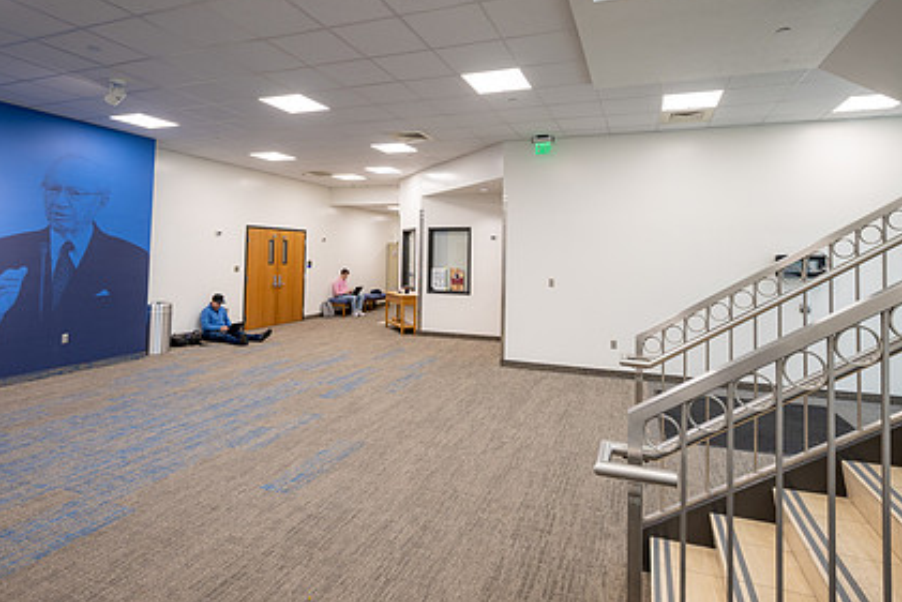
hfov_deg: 83.9
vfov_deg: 61.2
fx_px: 501
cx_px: 461
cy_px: 228
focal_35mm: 20
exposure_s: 1/8
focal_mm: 14.5
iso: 100
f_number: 7.1
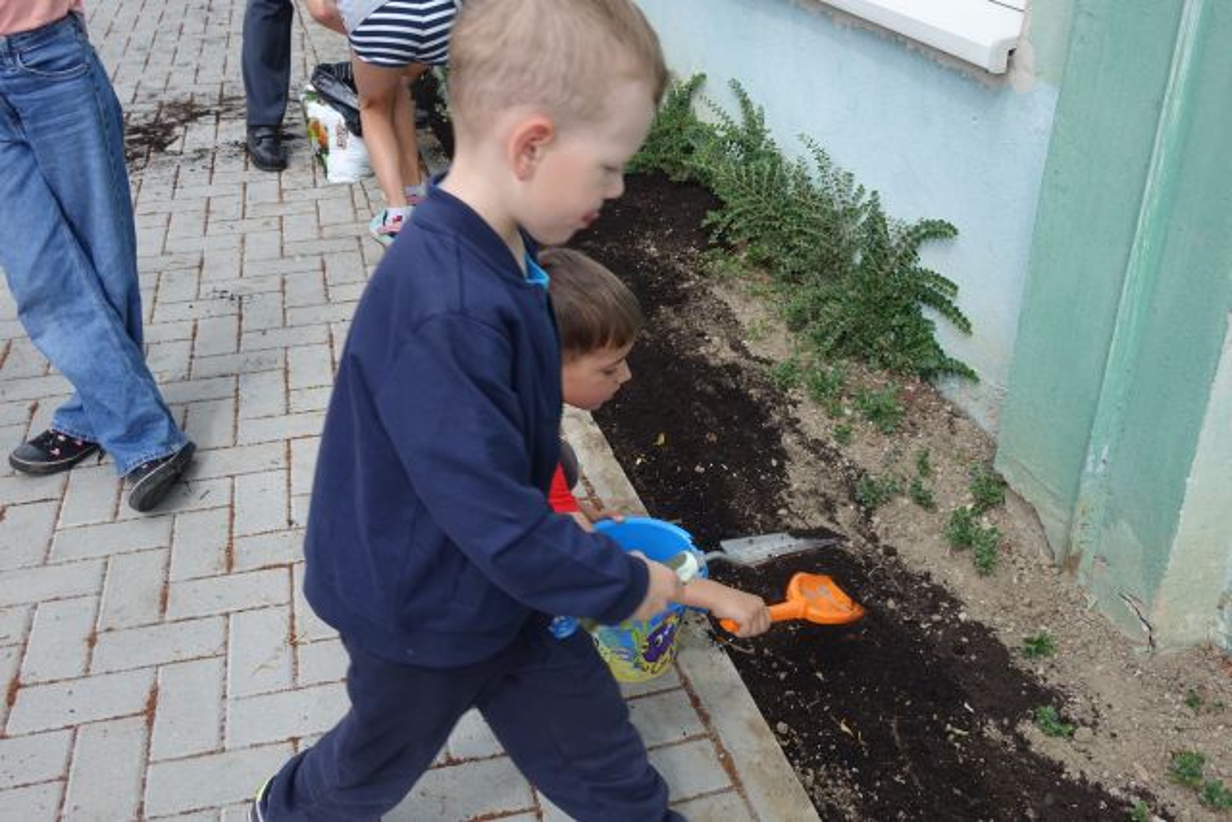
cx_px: 616
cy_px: 411
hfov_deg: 54.4
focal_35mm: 35
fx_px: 1198
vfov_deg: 37.9
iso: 125
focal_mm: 12.83
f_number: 4
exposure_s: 1/250
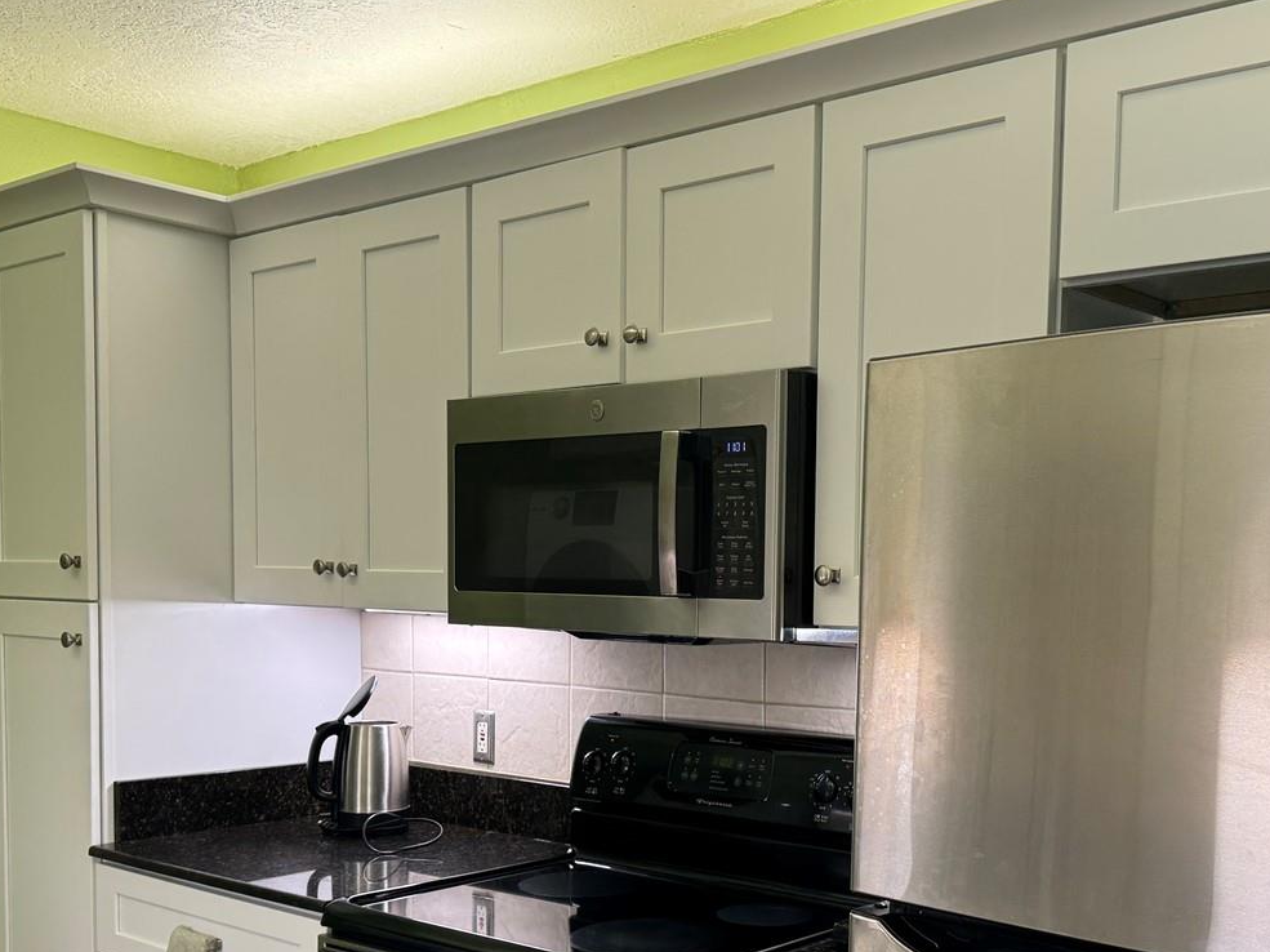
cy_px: 679
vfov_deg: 36.2
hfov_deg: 47.6
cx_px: 750
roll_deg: -1.1
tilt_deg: -4.4
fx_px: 1430
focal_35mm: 39
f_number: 1.78
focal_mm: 6.76
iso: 125
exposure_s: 1/120
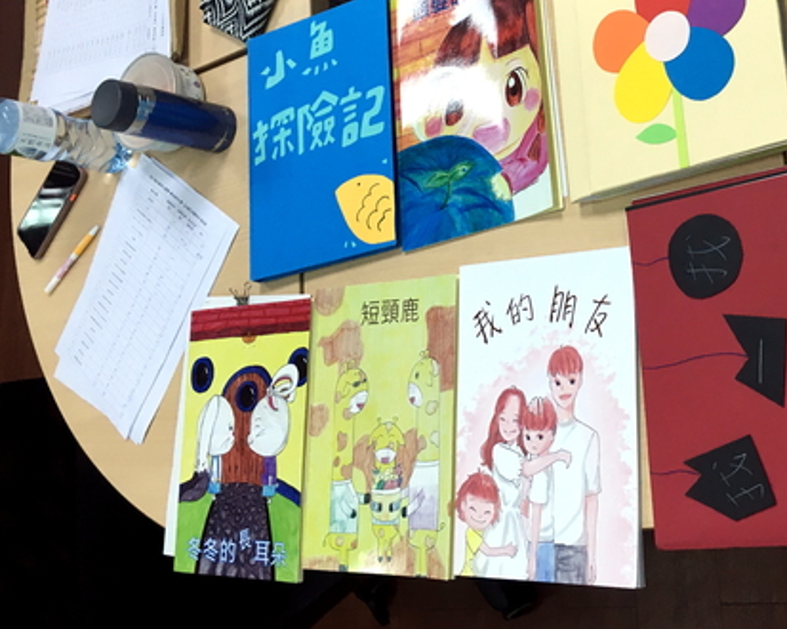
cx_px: 608
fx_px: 1117
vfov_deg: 30.9
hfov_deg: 37.7
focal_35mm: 48
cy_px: 157
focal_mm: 4.15
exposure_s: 1/30
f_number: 2.2
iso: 32
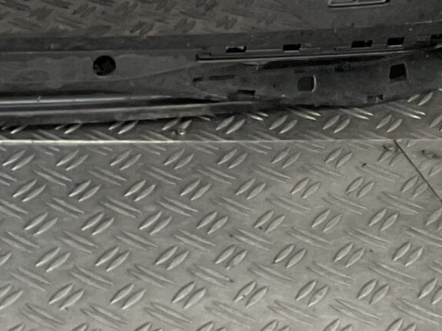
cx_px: -255
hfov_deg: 14.0
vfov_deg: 10.2
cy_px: -400
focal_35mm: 130
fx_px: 1660
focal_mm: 3
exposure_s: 1/50
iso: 40
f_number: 1.8
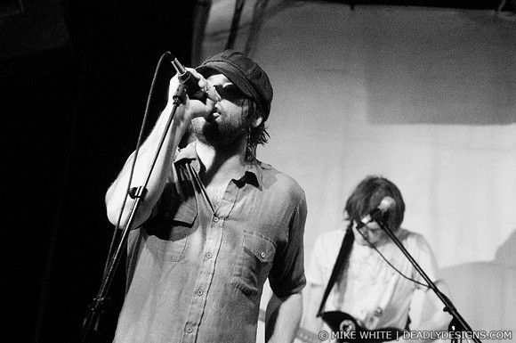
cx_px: 258
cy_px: 172
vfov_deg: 18.9
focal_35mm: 72
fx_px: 1031
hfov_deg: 28.1
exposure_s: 1/25
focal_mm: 48
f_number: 2.8
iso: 1600
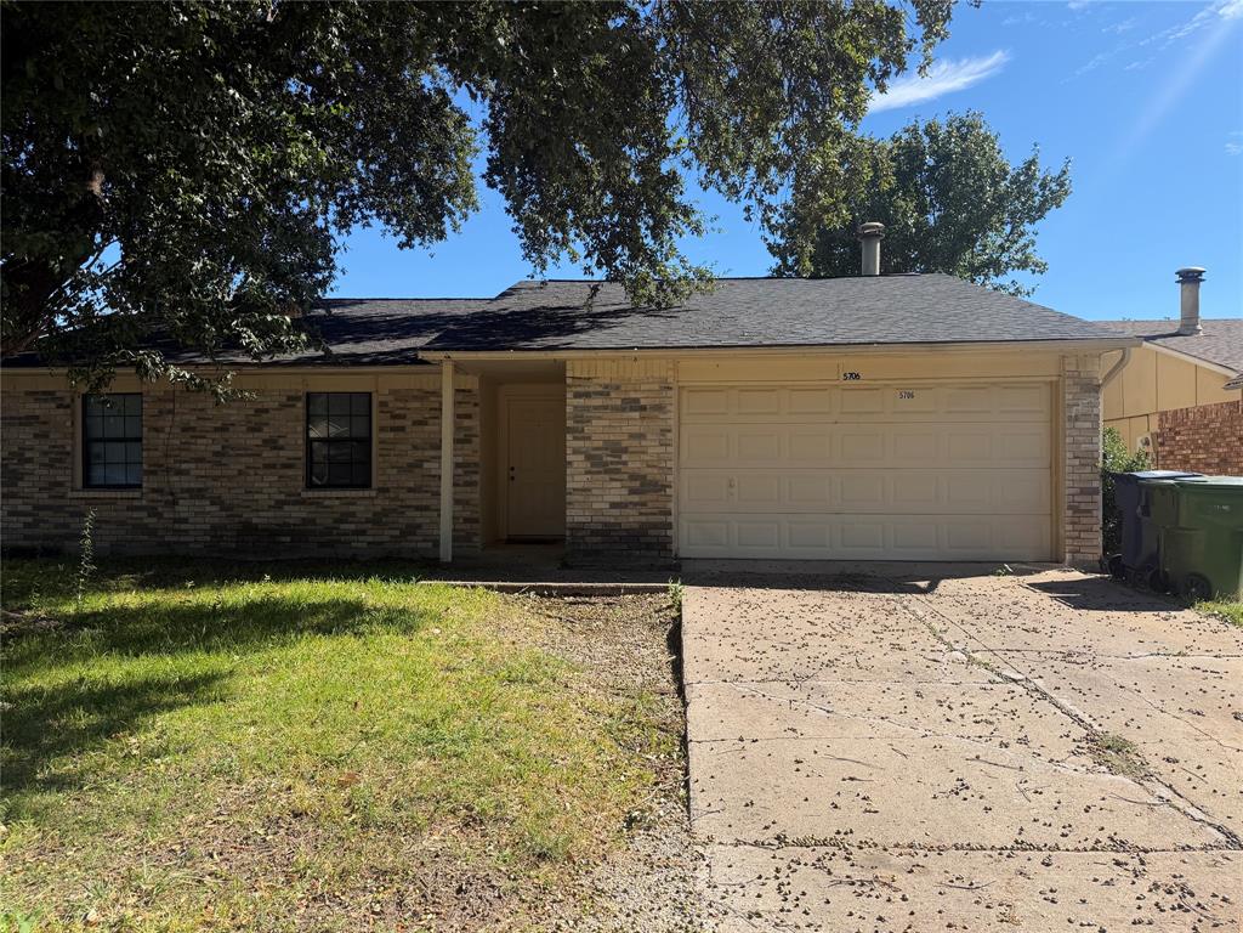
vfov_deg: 56.8
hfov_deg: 71.6
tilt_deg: -0.1
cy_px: 466
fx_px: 862
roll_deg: +0.3
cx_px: 622
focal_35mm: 24
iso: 80
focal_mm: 6.76
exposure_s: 1/2801
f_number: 1.78
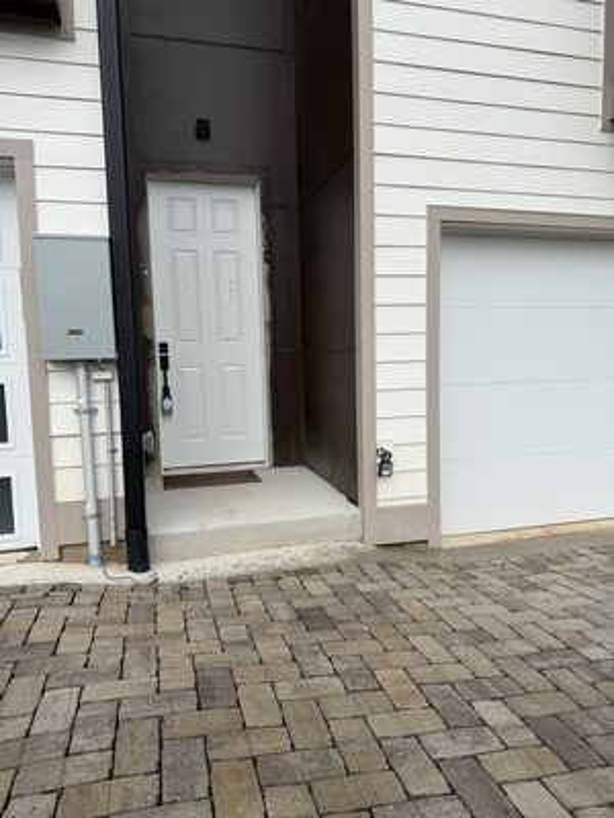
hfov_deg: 56.8
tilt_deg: -4.3
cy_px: 409
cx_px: 307
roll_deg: +2.0
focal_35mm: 24
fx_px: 568
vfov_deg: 71.6
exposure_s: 1/2053
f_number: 1.78
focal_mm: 6.76
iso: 80
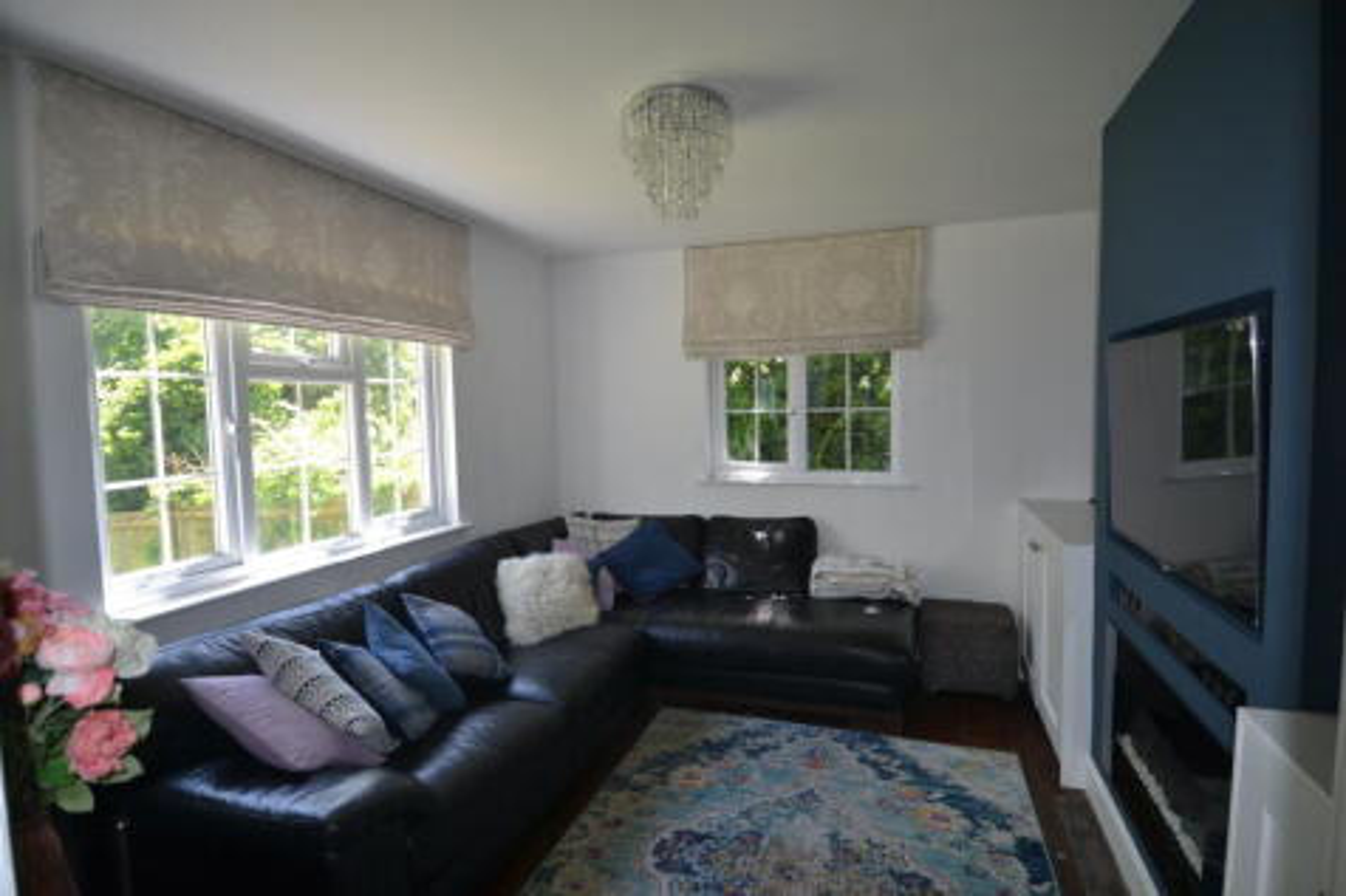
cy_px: 448
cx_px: 673
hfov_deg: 90.0
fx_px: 673
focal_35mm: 18
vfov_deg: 67.3
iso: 280
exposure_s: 1/125
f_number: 4
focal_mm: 12
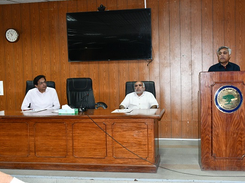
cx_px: 137
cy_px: 92
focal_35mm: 43
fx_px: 304
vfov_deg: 33.6
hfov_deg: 43.8
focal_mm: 26
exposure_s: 1/60
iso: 3200
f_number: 7.1
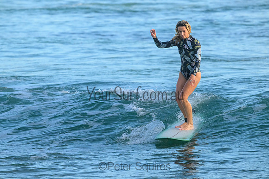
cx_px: 134
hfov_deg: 4.0
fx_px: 3812
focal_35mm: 510
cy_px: 90
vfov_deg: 2.7
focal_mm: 510
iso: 3600
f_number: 11
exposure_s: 1/2000
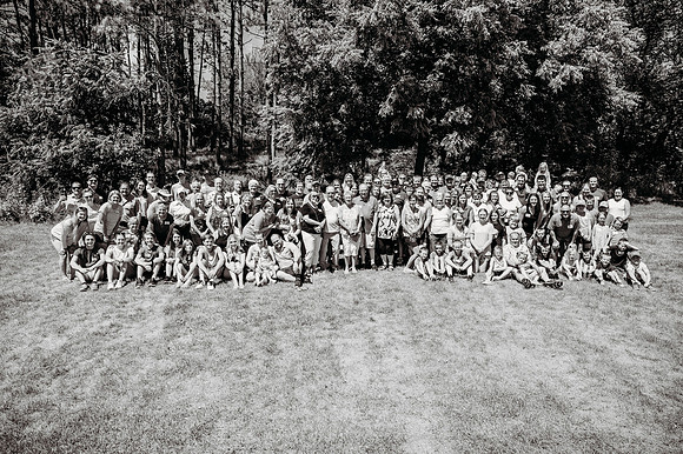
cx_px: 342
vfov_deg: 53.1
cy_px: 227
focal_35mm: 24
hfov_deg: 73.8
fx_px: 455
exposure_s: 1/500
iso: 160
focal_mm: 24
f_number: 5
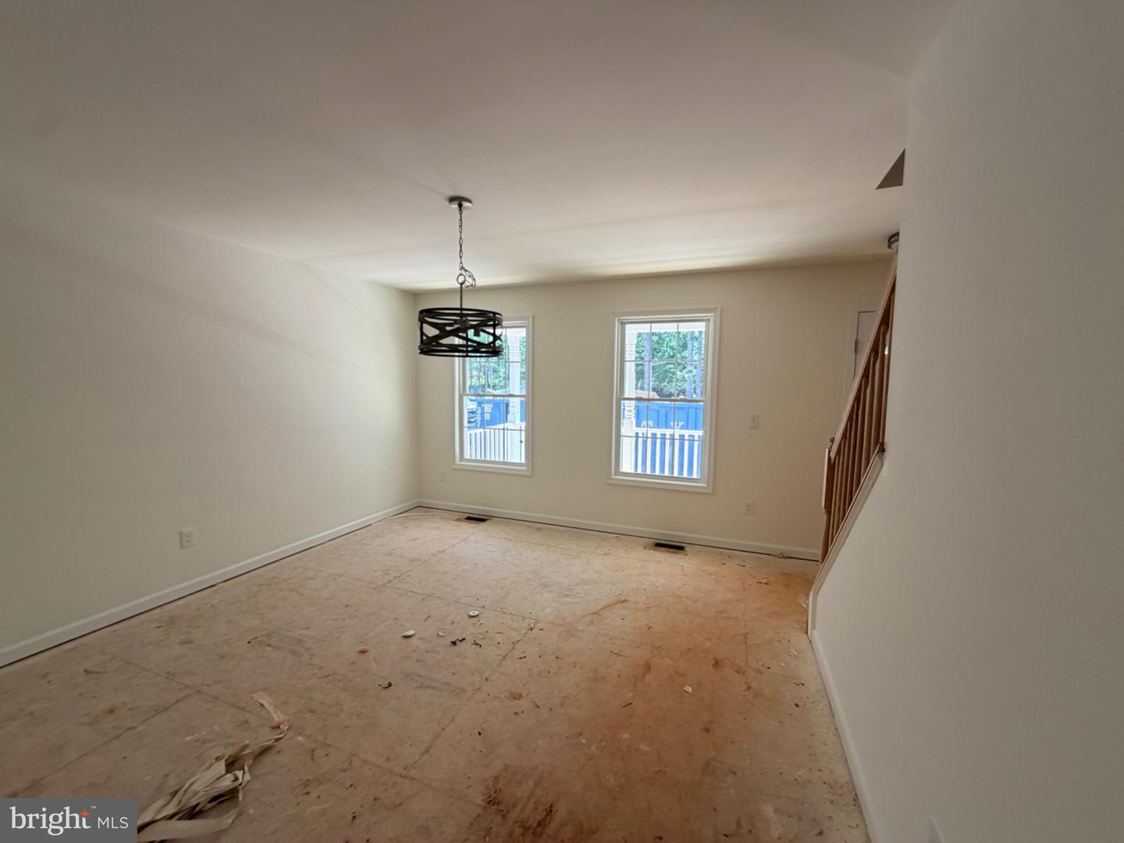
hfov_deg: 102.1
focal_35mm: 14
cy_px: 422
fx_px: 455
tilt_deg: -4.5
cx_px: 562
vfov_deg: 85.7
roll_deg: -0.5
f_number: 2.2
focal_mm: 2.22
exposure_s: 1/121
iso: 160
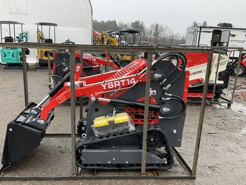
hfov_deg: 55.2
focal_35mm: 33
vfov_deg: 42.9
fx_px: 235
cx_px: 107
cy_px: 101
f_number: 1.8
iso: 20
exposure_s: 1/122
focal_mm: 3
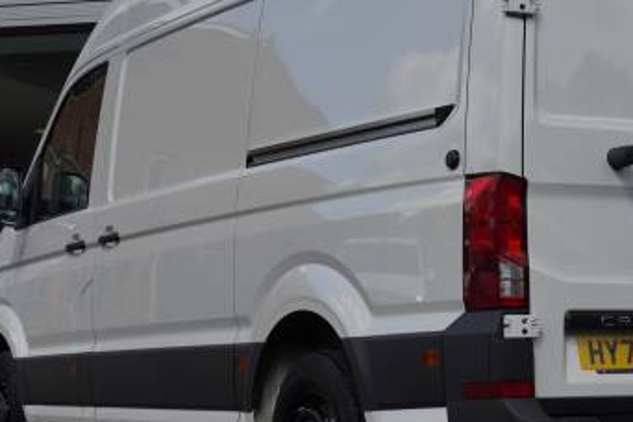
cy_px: 174
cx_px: 505
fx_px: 1776
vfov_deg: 13.5
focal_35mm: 101
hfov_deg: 20.0
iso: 400
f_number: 6.3
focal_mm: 36
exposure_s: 1/1250
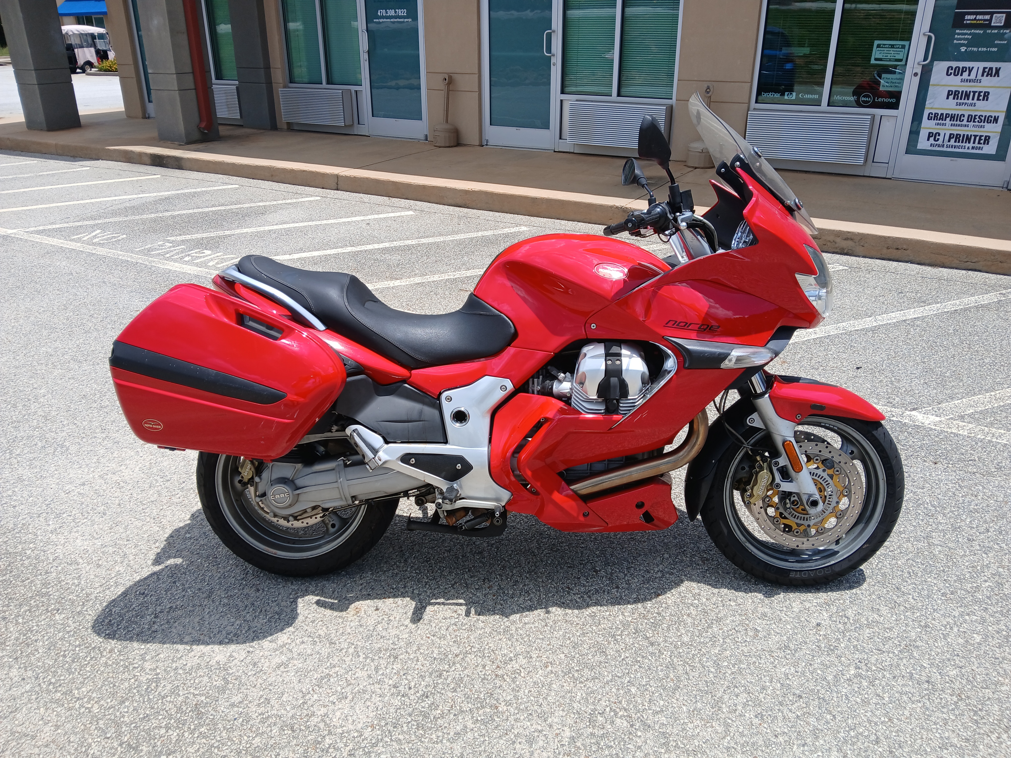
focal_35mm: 26
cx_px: 506
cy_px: 379
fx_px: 759
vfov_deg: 53.1
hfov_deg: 67.3
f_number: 1.8
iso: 20
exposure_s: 1/564
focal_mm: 3.98
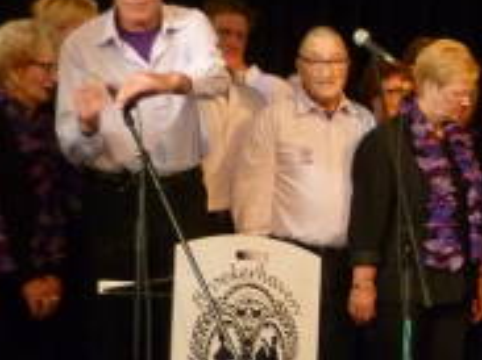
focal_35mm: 112
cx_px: 503
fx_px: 1558
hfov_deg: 17.1
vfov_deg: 13.1
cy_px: 300
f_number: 3
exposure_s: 1/30
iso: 400
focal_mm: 5.7
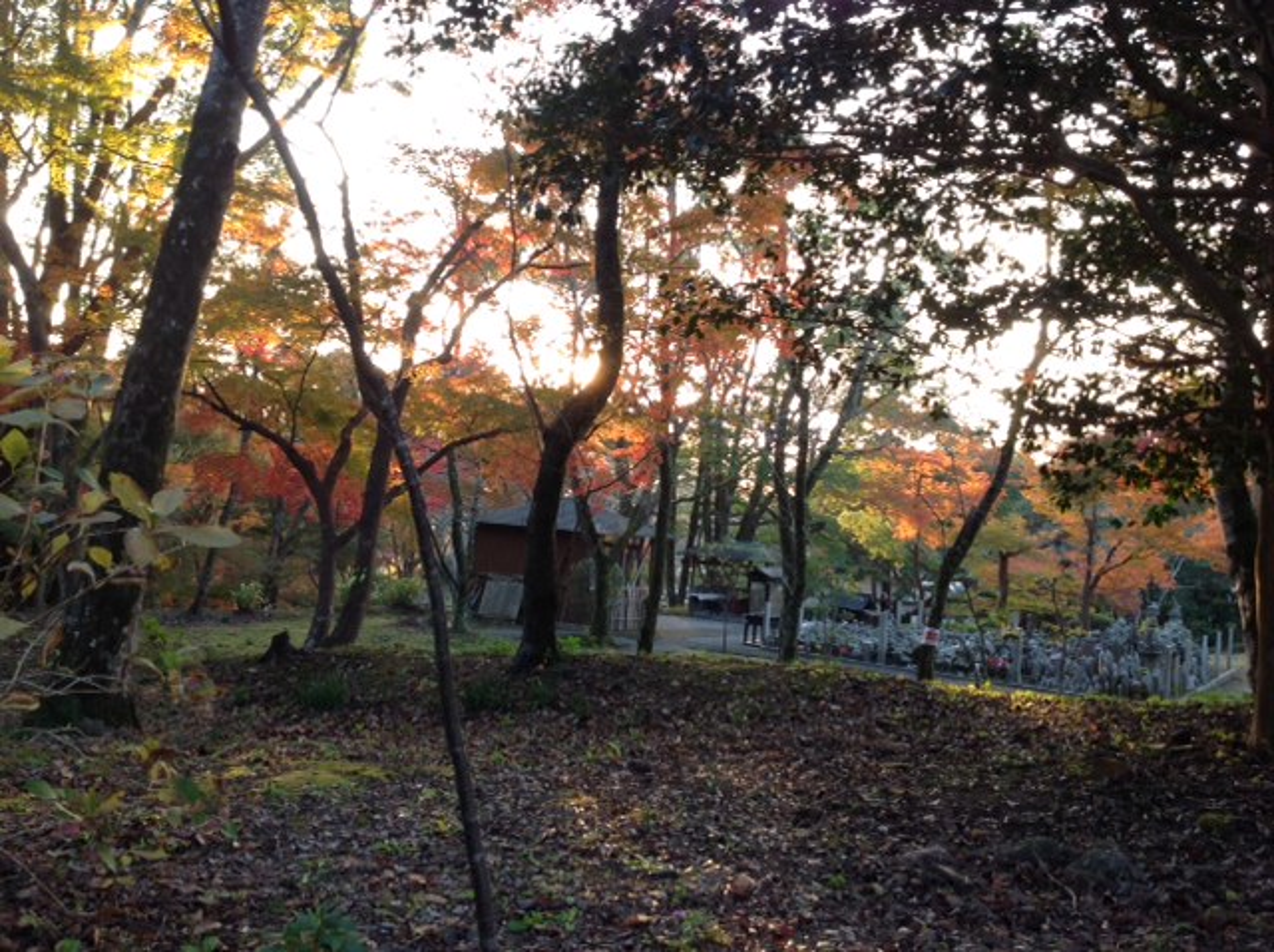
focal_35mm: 35
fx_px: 1286
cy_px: 476
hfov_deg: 52.7
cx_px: 637
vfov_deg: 40.6
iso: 64
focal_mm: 4.28
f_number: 2.4
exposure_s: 1/40
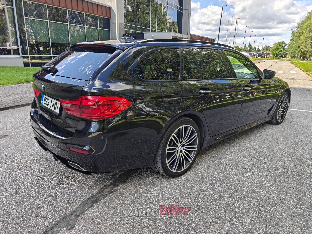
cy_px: 112
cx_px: 159
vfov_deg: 56.8
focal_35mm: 24
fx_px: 216
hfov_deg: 71.6
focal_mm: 6.06
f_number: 1.6
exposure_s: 1/317
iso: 50
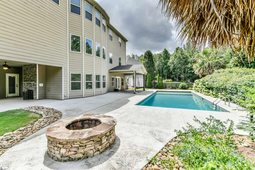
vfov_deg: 73.7
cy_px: 85
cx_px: 128
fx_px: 113
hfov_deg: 96.7
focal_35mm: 16
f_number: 8
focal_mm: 16
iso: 400
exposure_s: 1/1000
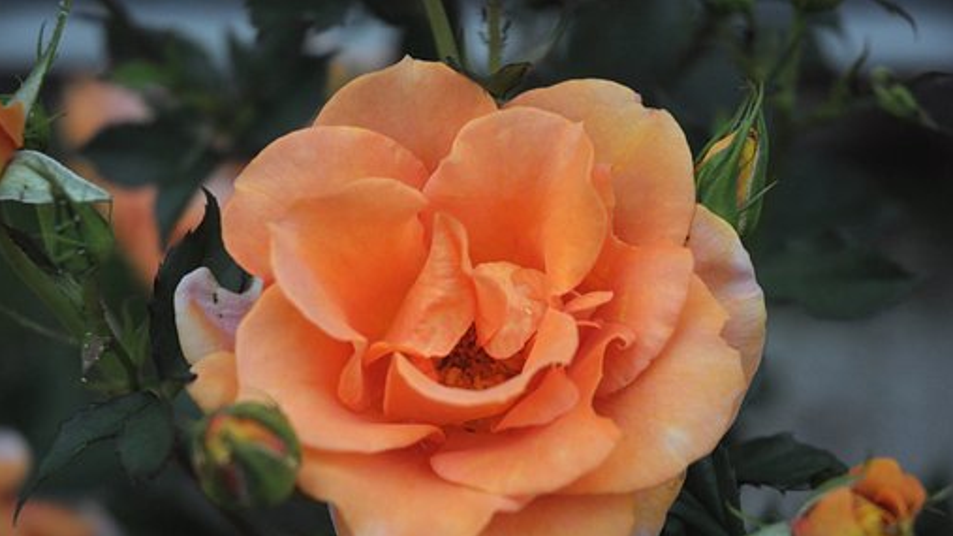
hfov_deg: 19.3
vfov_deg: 10.9
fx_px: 2804
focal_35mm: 111
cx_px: 476
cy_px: 318
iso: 1250
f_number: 4.5
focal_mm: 70
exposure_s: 1/1600
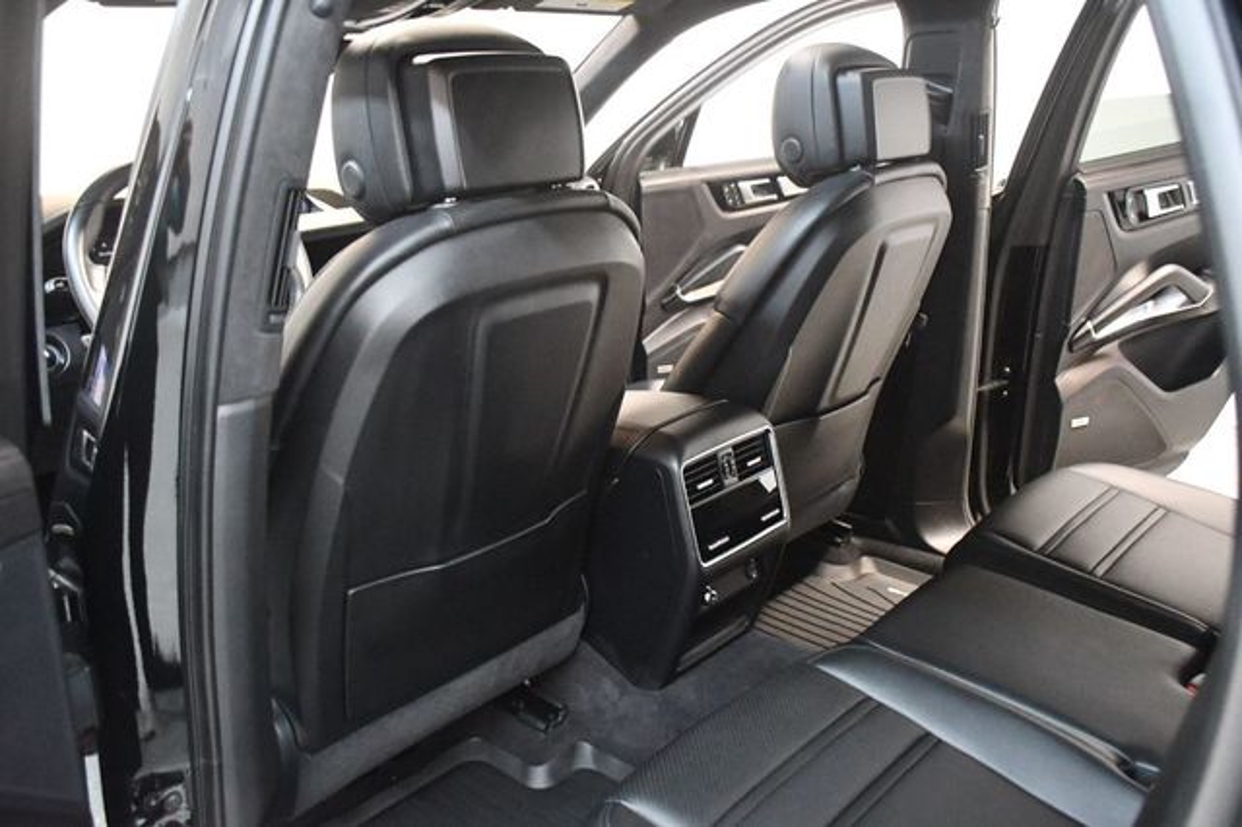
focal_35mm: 33
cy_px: 414
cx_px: 621
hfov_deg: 57.2
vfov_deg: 39.9
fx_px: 1138
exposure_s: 1/60
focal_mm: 22
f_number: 3.5
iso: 11400
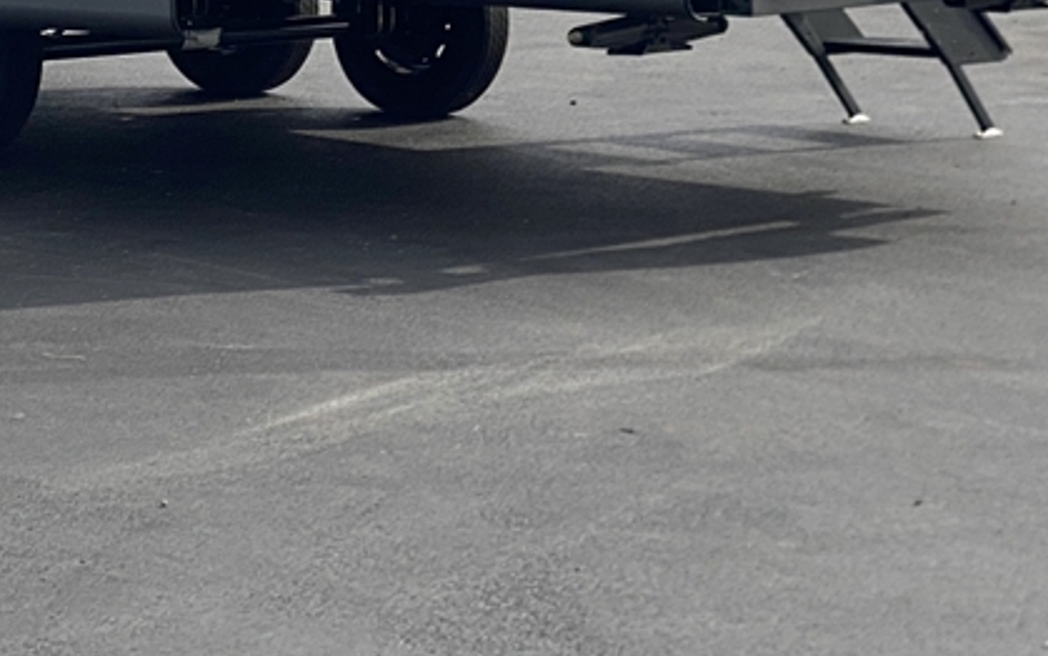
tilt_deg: -1.7
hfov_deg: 13.1
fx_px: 4513
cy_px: -190
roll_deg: -1.0
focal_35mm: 158
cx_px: 33
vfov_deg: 8.2
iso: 20
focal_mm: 6
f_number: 2
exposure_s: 1/1845
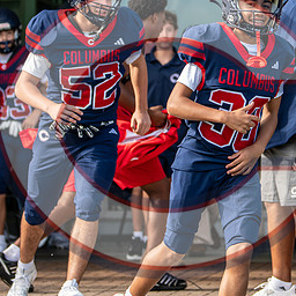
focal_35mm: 236
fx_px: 2283
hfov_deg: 7.4
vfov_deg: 7.4
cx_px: 206
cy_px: 62
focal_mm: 85
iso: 400
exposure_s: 1/1250
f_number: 2.8
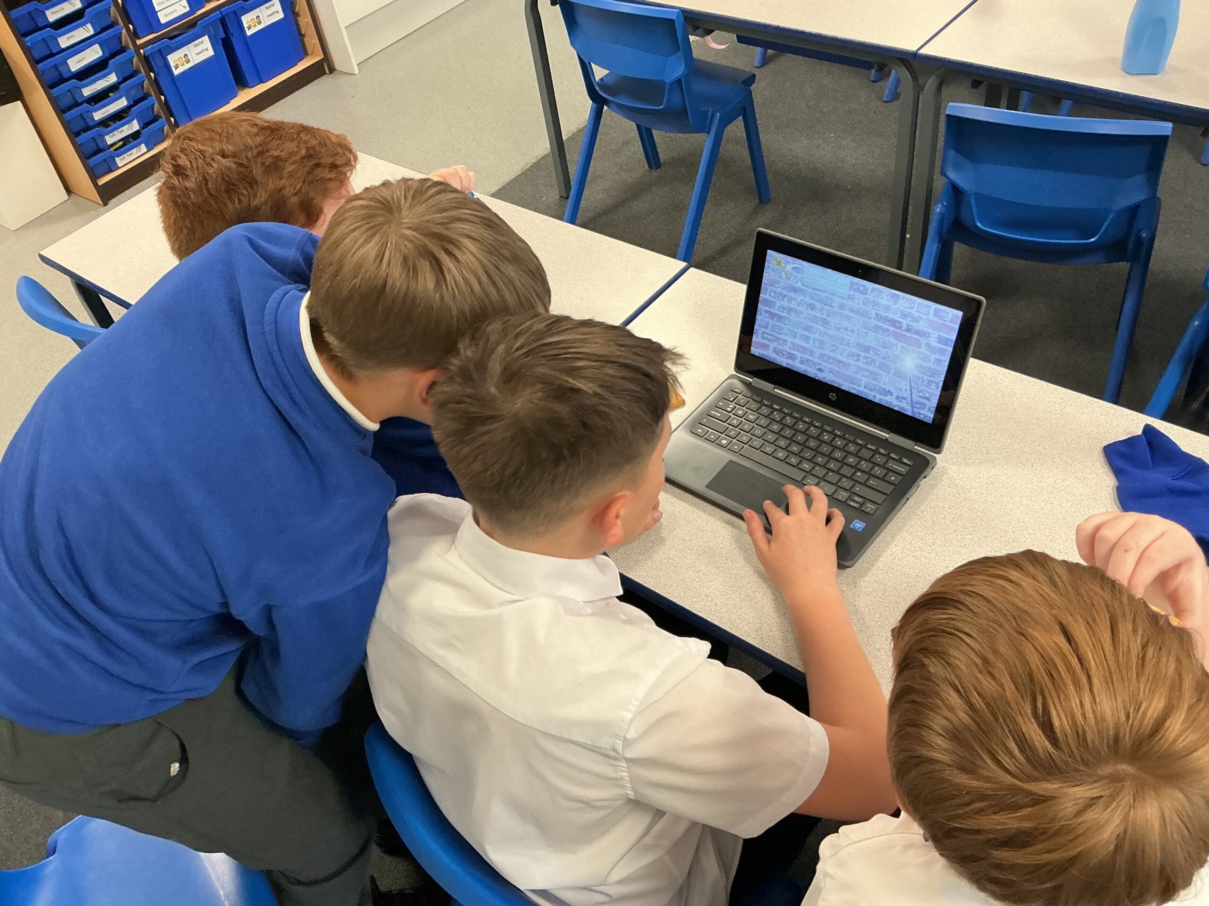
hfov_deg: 61.7
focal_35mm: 29
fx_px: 1013
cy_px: 453
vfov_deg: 48.2
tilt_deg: -45.7
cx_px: 604
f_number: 1.8
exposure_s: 1/60
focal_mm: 3
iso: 125
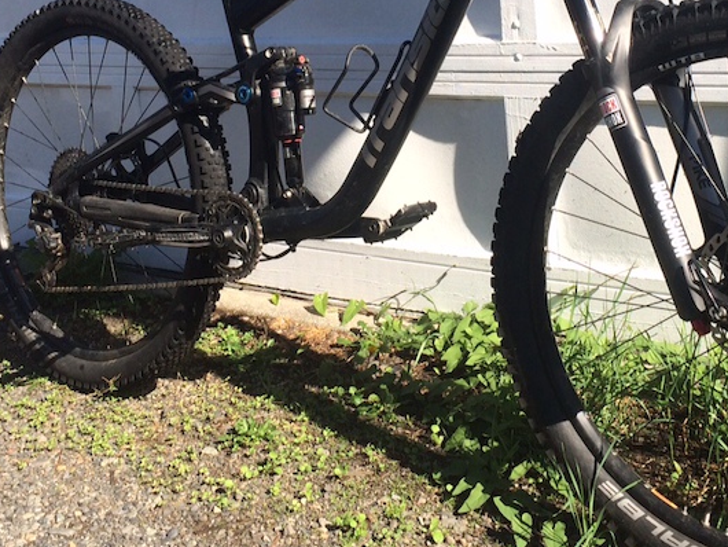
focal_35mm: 56
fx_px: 1178
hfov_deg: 34.2
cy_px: 113
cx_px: 441
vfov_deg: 25.7
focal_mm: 4.15
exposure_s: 1/1282
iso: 32
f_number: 2.2
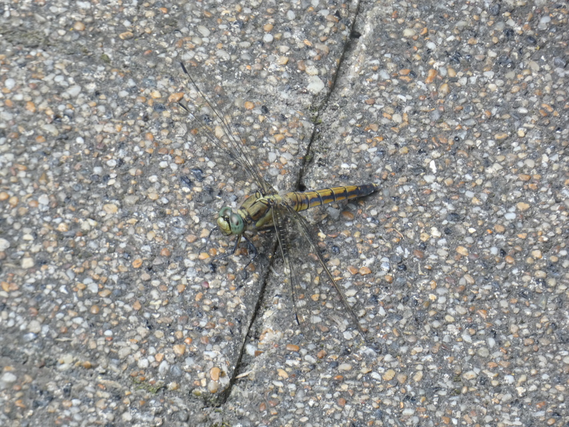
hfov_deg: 4.0
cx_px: 284
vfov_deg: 3.0
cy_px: 214
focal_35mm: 500
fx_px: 8220
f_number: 5.6
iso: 200
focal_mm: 89.5
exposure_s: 1/100
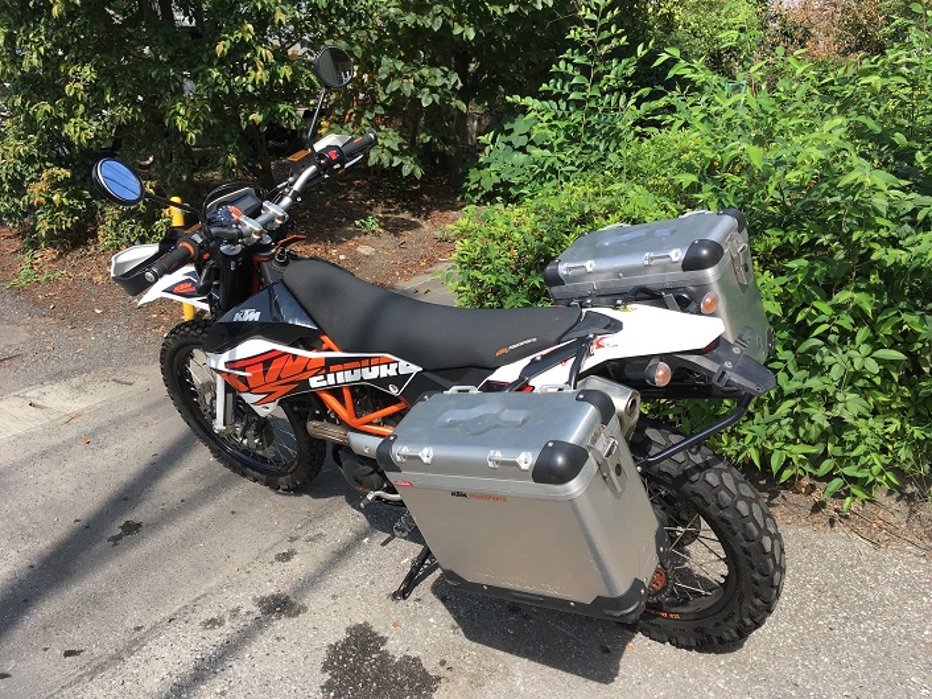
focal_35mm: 29
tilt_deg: -21.0
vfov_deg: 48.2
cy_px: 350
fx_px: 781
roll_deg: +0.1
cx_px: 466
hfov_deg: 61.7
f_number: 2.2
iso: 25
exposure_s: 1/793
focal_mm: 4.15
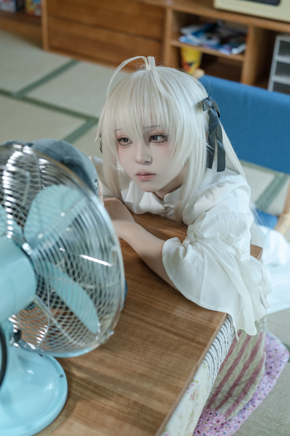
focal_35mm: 50
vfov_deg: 39.6
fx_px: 604
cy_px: 218
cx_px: 145
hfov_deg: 27.0
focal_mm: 50
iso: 160
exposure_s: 1/250
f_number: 2.8
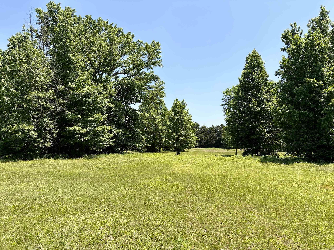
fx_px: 251
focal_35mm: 26
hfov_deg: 67.3
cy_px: 125
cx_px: 167
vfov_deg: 53.1
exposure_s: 1/2283
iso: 50
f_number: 1.6
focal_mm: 5.96
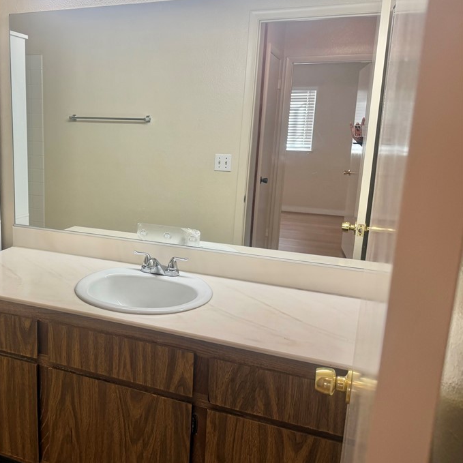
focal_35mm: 32
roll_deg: -0.3
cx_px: 115
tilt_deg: -11.2
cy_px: 213
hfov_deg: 49.1
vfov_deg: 51.0
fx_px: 484
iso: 100
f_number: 1.78
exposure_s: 1/120
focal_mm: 6.76
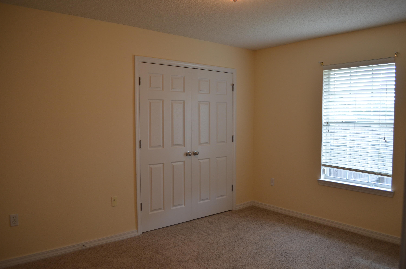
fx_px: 304
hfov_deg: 67.5
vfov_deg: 47.7
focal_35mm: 27
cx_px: 203
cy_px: 134
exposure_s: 1/80
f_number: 4.5
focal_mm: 18
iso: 400
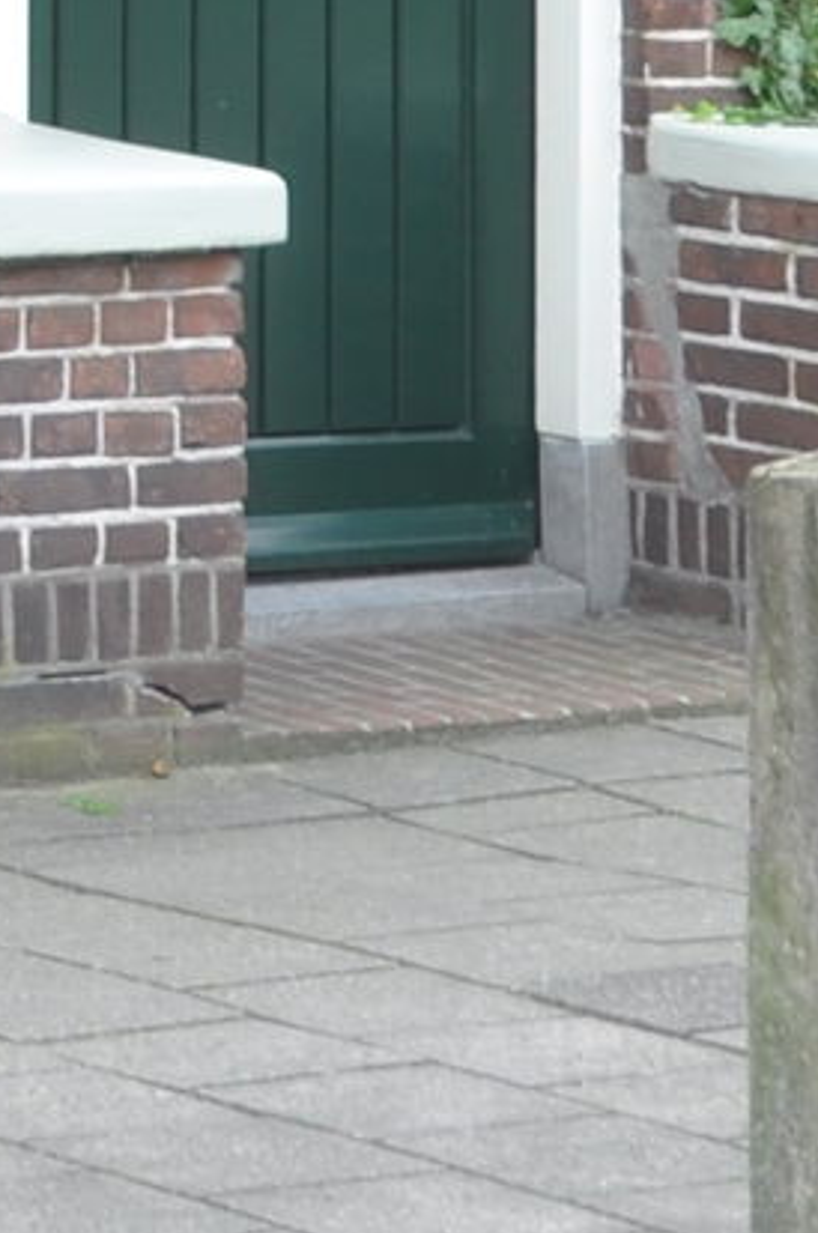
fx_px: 9335
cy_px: -1855
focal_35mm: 273
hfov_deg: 4.9
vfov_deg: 7.1
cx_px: -1090
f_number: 8
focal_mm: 26
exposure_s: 1/60
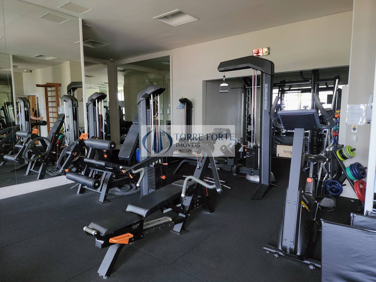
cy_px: 141
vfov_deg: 58.9
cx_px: 188
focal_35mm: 23
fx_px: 250
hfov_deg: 73.9
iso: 125
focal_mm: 6.4
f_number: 1.8
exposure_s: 1/24
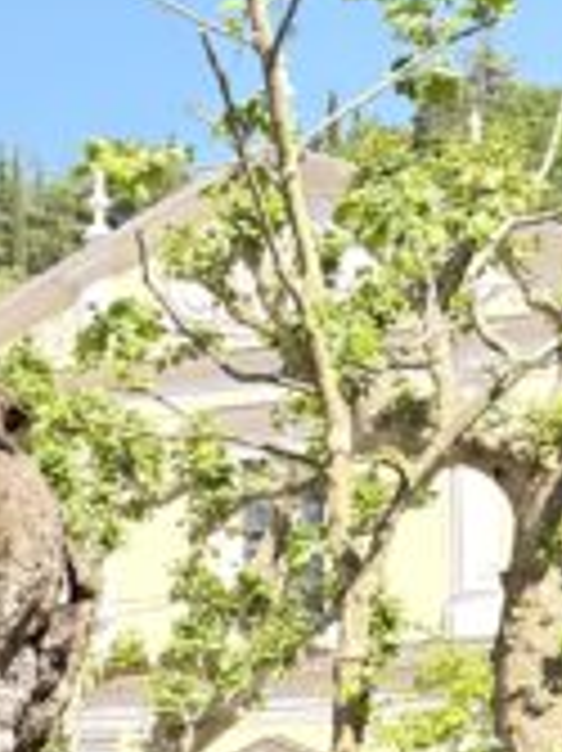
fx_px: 3186
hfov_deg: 10.0
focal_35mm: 147
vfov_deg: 13.3
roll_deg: -1.3
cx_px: -18
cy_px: 738
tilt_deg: +6.1
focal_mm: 6.76
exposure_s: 1/1969
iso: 80
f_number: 1.78
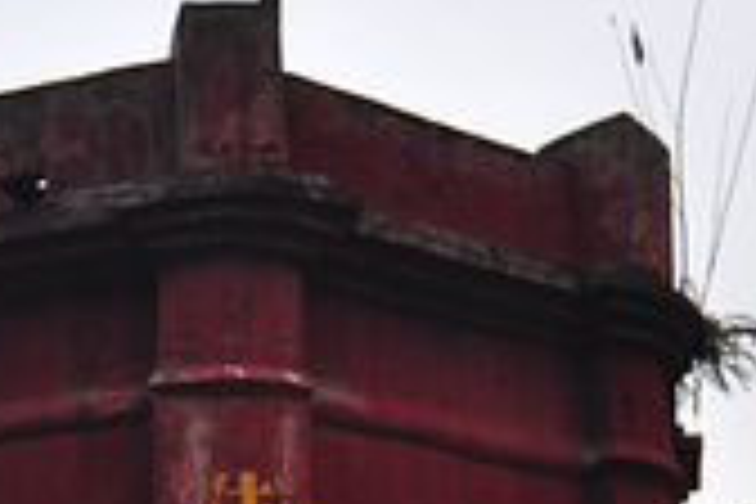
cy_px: 788
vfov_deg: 16.4
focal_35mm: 75
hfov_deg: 26.3
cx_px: 104
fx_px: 1575
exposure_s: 1/8
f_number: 4
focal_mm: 12
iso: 200
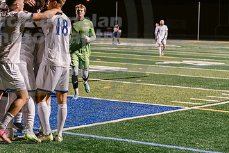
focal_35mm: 123
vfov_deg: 11.1
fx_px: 782
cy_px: 28
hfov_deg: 16.5
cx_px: 31
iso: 2500
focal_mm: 70
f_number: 3.2
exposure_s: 1/320
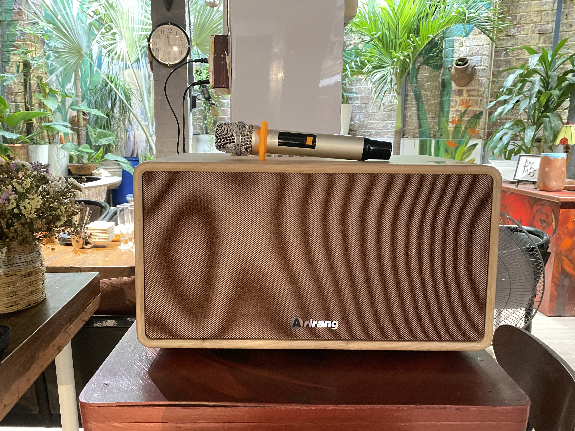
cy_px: 219
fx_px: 448
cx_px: 295
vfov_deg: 51.3
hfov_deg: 65.3
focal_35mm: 27
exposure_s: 1/27
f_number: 1.8
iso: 1000
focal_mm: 4.25
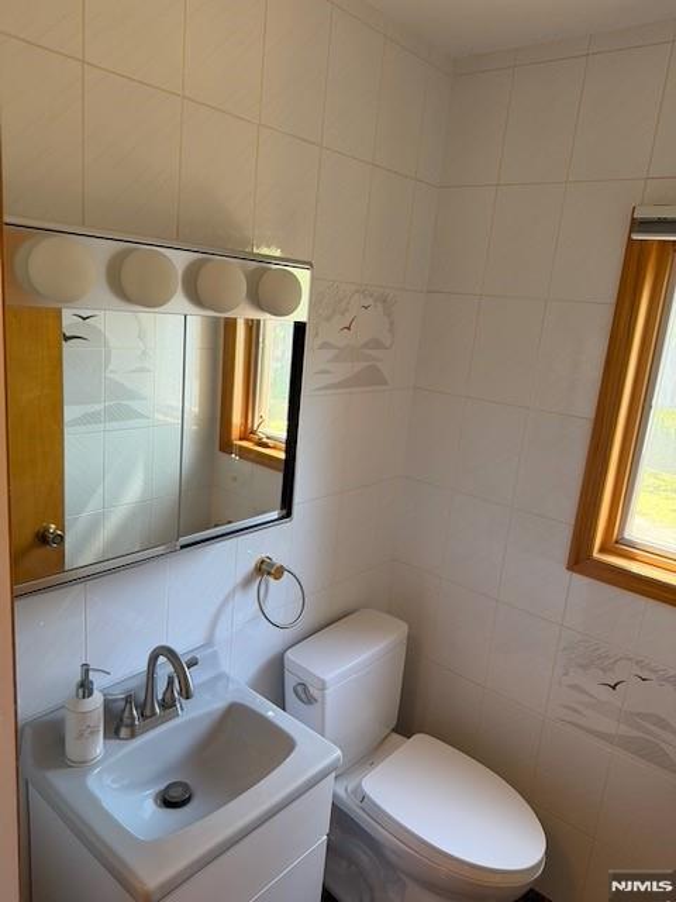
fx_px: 625
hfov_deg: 56.8
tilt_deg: -13.9
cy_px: 451
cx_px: 338
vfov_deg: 71.6
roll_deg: -5.2
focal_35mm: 24
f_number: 1.78
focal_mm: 6.76
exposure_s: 1/60
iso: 160
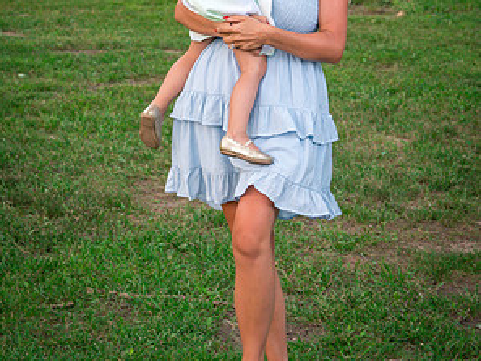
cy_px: -4
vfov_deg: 8.7
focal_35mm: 170
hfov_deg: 11.6
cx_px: 172
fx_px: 2363
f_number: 5.6
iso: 800
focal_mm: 70
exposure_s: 1/200
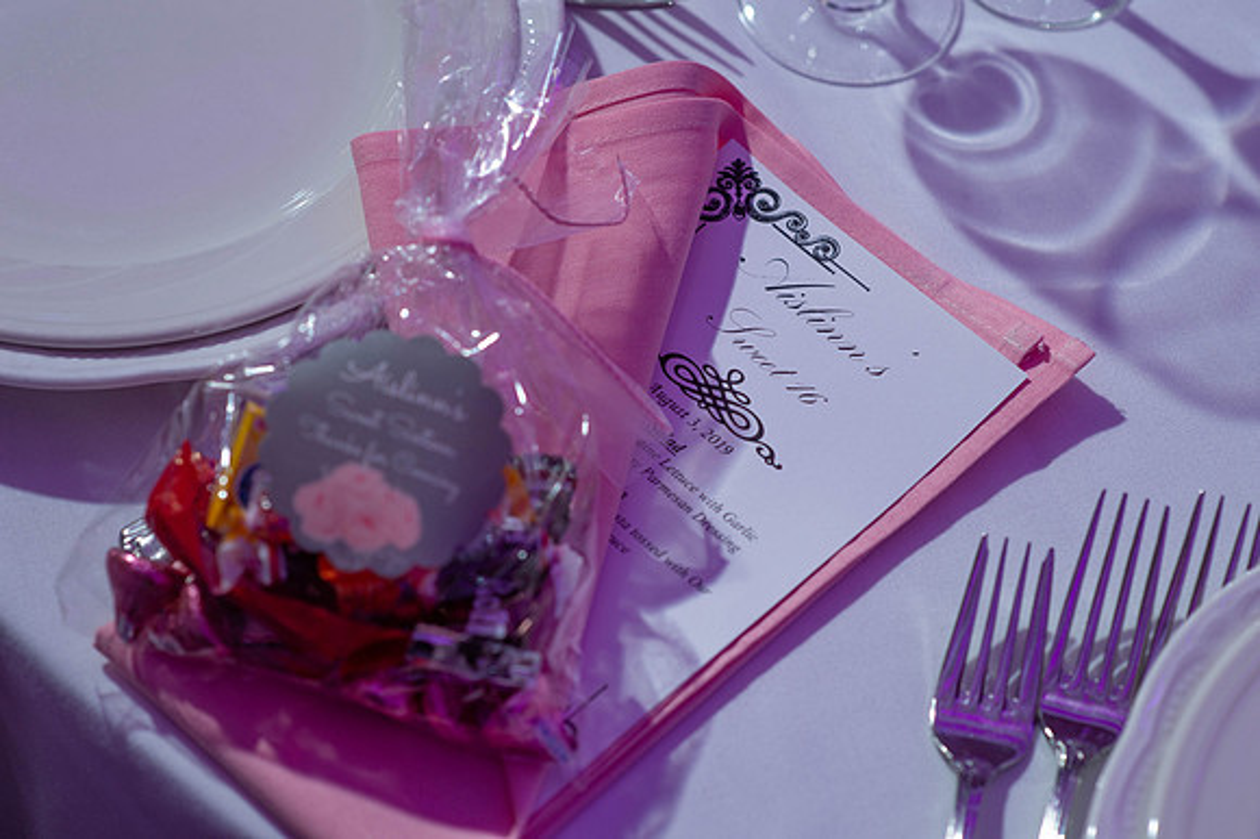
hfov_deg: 23.9
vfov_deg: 16.1
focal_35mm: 85
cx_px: 630
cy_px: 420
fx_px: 2973
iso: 250
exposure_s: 1/160
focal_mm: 85
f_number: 4
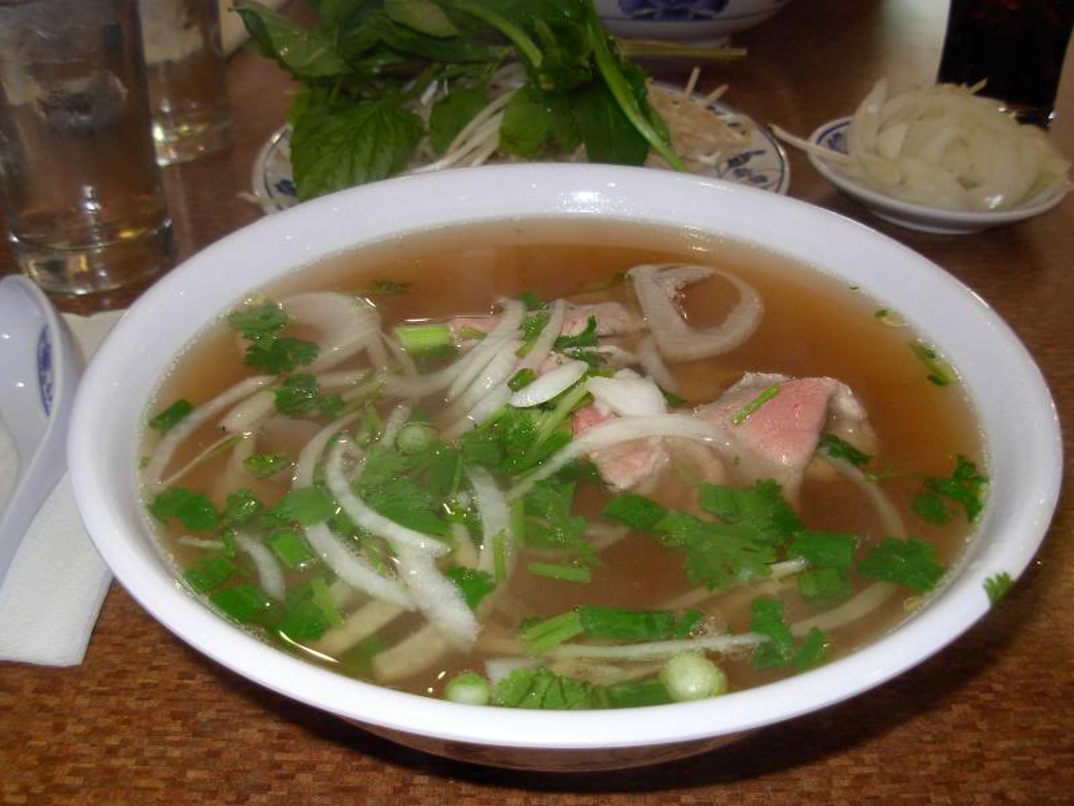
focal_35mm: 38
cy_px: 403
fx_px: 1179
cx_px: 537
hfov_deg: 49.0
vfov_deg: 37.7
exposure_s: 1/22.6
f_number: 2.9
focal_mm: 6.3
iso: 79
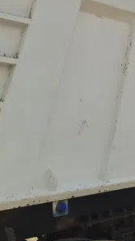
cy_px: 115
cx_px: 150
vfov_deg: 37.9
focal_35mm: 55
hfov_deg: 20.7
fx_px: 350
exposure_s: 1/1656
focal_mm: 5.54
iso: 50
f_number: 1.8
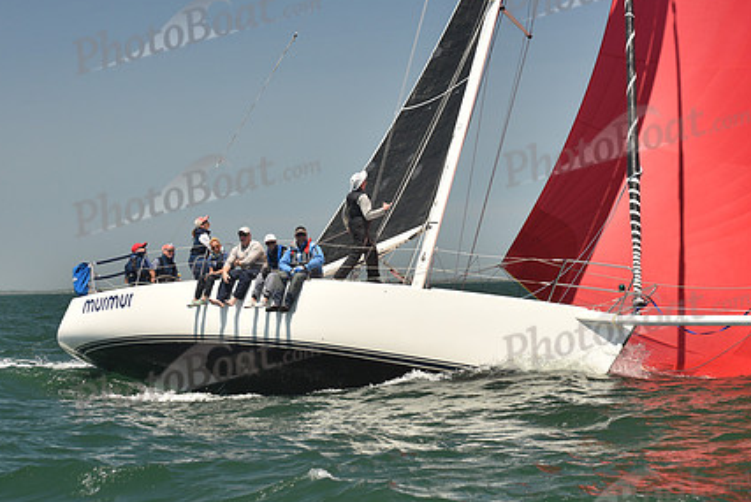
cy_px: 258
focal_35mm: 95
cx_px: 413
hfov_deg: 21.4
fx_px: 1982
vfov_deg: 14.4
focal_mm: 70
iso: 250
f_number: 5
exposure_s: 1/800
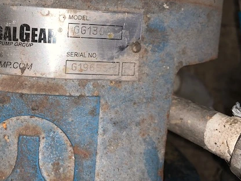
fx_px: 278
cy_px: 54
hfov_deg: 45.2
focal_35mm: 40
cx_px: 60
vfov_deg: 35.4
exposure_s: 1/20
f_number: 1.8
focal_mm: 4.25
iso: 25
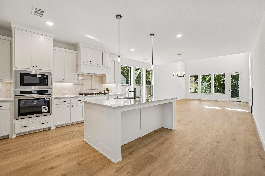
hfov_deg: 100.4
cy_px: 88
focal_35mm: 15
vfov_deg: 77.3
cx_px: 132
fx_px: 110
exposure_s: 1/80
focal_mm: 10
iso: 400
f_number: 8
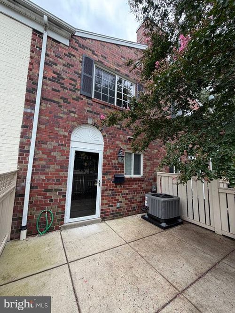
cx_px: 118
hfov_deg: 85.7
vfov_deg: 102.1
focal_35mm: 14
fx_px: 127
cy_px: 156
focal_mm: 2.22
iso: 40
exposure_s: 1/224
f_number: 2.2
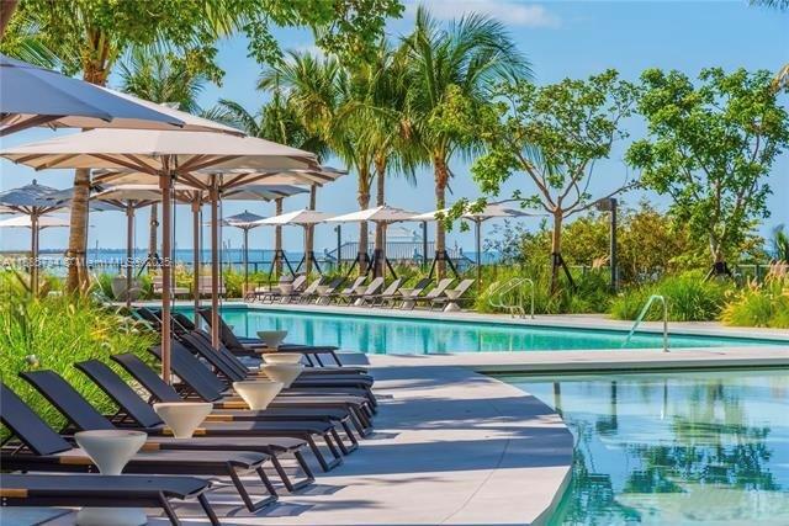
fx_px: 2148
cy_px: 263
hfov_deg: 20.8
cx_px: 394
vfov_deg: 14.0
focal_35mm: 98
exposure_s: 1/250
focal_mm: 98
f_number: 11
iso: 100
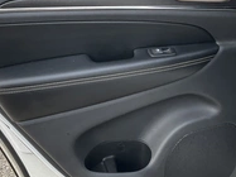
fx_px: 422
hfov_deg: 31.2
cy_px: 67
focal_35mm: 62
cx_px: 106
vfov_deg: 23.6
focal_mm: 3
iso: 20
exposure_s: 1/122
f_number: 1.8
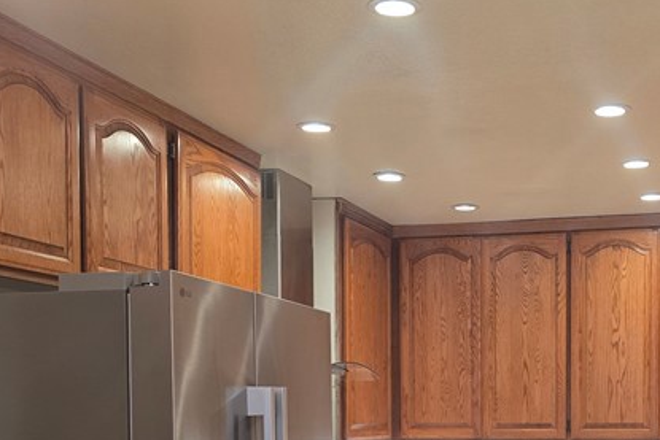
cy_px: 473
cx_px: 495
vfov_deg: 21.9
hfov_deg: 33.3
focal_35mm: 59
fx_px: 1082
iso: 250
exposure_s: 1/120
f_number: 1.7
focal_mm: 6.3
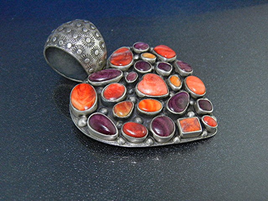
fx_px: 348
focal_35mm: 45
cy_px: 100
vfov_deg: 32.2
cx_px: 134
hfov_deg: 42.1
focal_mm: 8.1
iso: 800
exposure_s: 1/30
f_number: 7.6
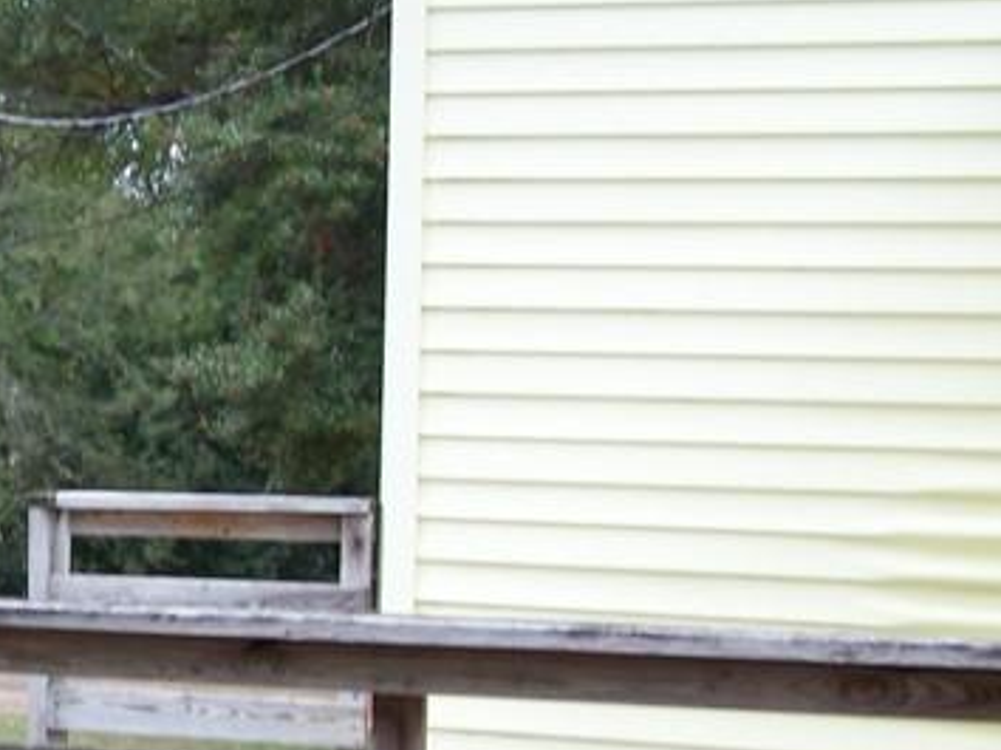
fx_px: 3179
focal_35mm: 110
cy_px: 524
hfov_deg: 17.3
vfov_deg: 13.4
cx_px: -122
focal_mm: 6.3
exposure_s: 1/80
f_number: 2.8
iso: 64
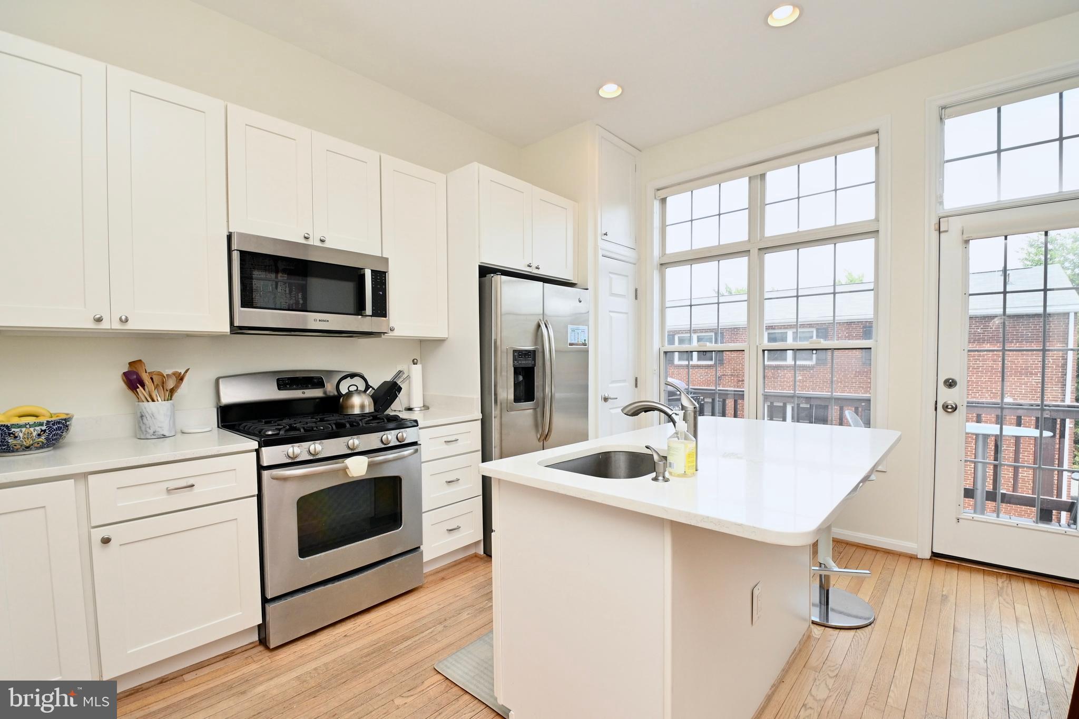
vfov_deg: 77.3
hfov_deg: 100.4
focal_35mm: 15
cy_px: 360
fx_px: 450
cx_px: 540
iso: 500
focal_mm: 10
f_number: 7.1
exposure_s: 1/200
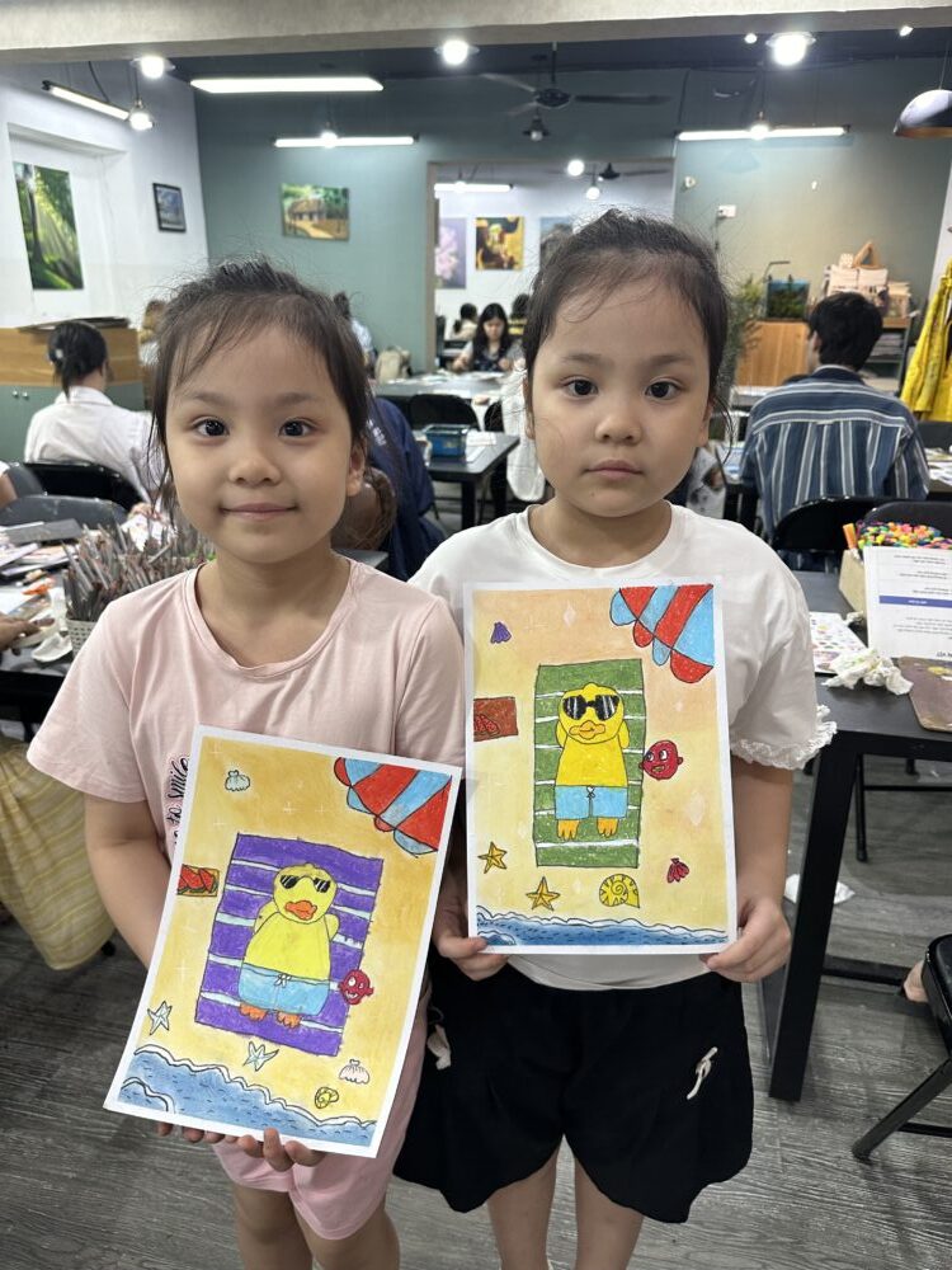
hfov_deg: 56.8
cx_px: 476
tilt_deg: -20.9
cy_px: 635
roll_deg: -1.6
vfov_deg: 71.6
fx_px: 880
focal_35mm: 24
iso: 200
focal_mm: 6.86
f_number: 1.78
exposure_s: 1/100
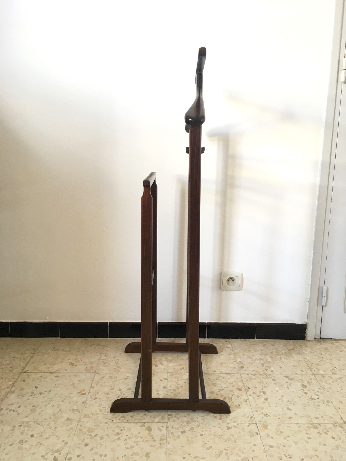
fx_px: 386
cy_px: 230
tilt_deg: -11.9
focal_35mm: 29
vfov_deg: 61.7
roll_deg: +0.6
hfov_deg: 48.2
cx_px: 173
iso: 80
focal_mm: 4.15
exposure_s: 1/33
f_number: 2.2
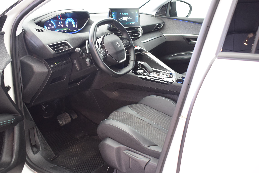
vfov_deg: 31.9
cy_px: 86
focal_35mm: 42
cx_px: 130
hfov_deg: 46.4
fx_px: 302
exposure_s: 1/30
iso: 1600
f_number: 4.2
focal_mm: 28
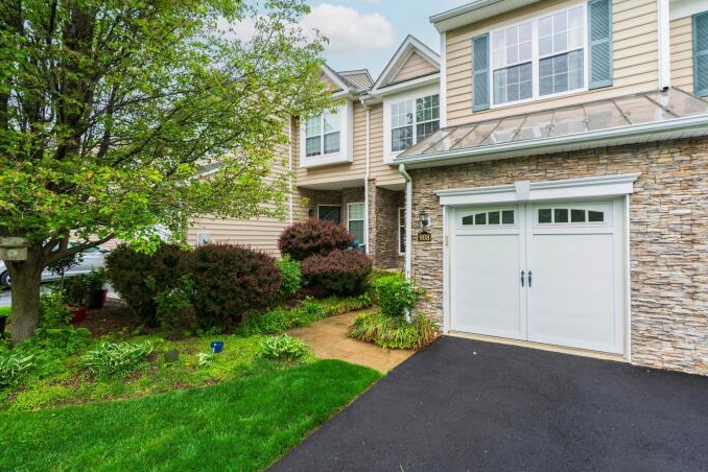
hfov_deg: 93.2
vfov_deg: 70.4
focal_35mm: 17
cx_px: 373
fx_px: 334
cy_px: 235
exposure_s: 1/60
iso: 400
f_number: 9
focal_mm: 16
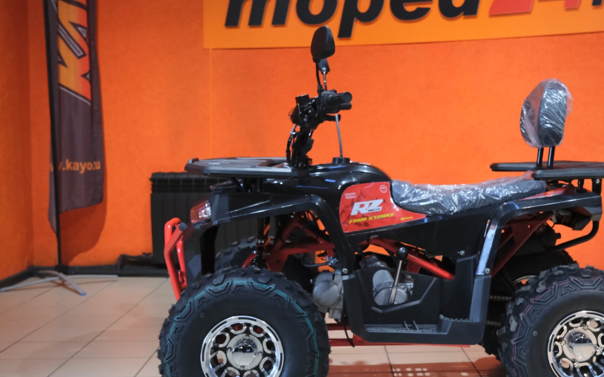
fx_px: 790
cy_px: 197
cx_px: 370
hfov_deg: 41.6
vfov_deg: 26.9
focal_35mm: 48
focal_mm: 23.5
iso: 3200
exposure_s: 1/200
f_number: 4
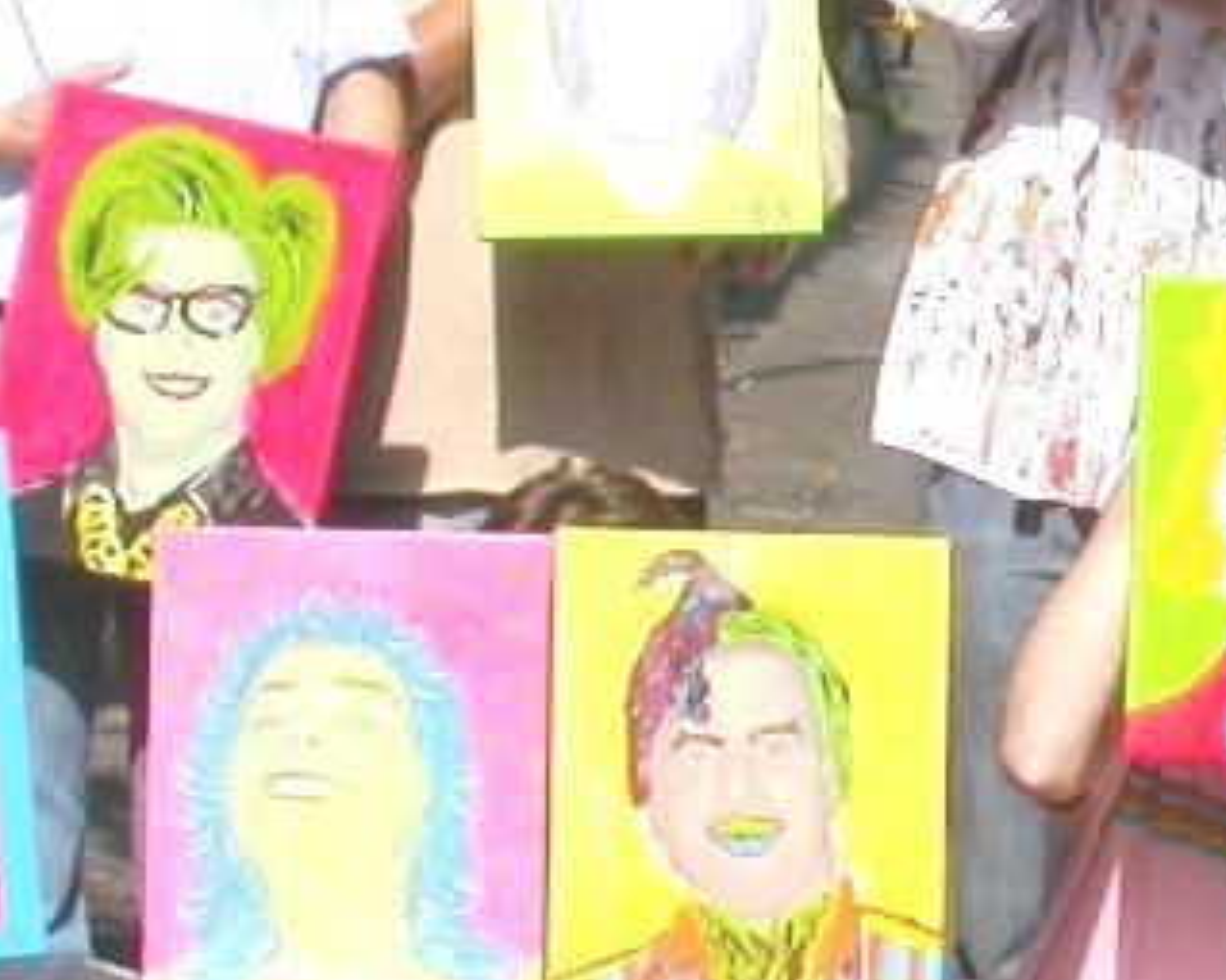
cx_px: 1960
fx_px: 7110
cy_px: 427
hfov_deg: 9.5
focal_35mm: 196
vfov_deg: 7.9
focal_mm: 10.4
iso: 100
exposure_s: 1/557
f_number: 6.5
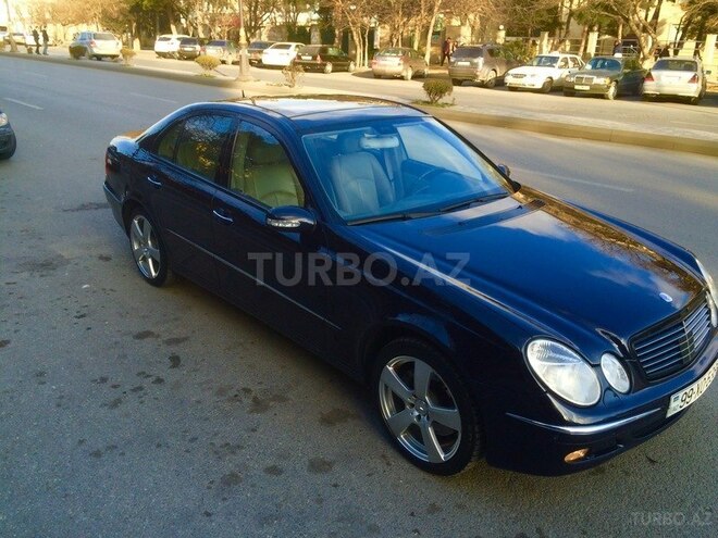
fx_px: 602
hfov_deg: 61.7
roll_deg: -0.4
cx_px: 359
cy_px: 269
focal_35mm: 29
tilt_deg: -22.4
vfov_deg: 48.2
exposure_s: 1/376
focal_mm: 4.15
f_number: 2.2
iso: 32
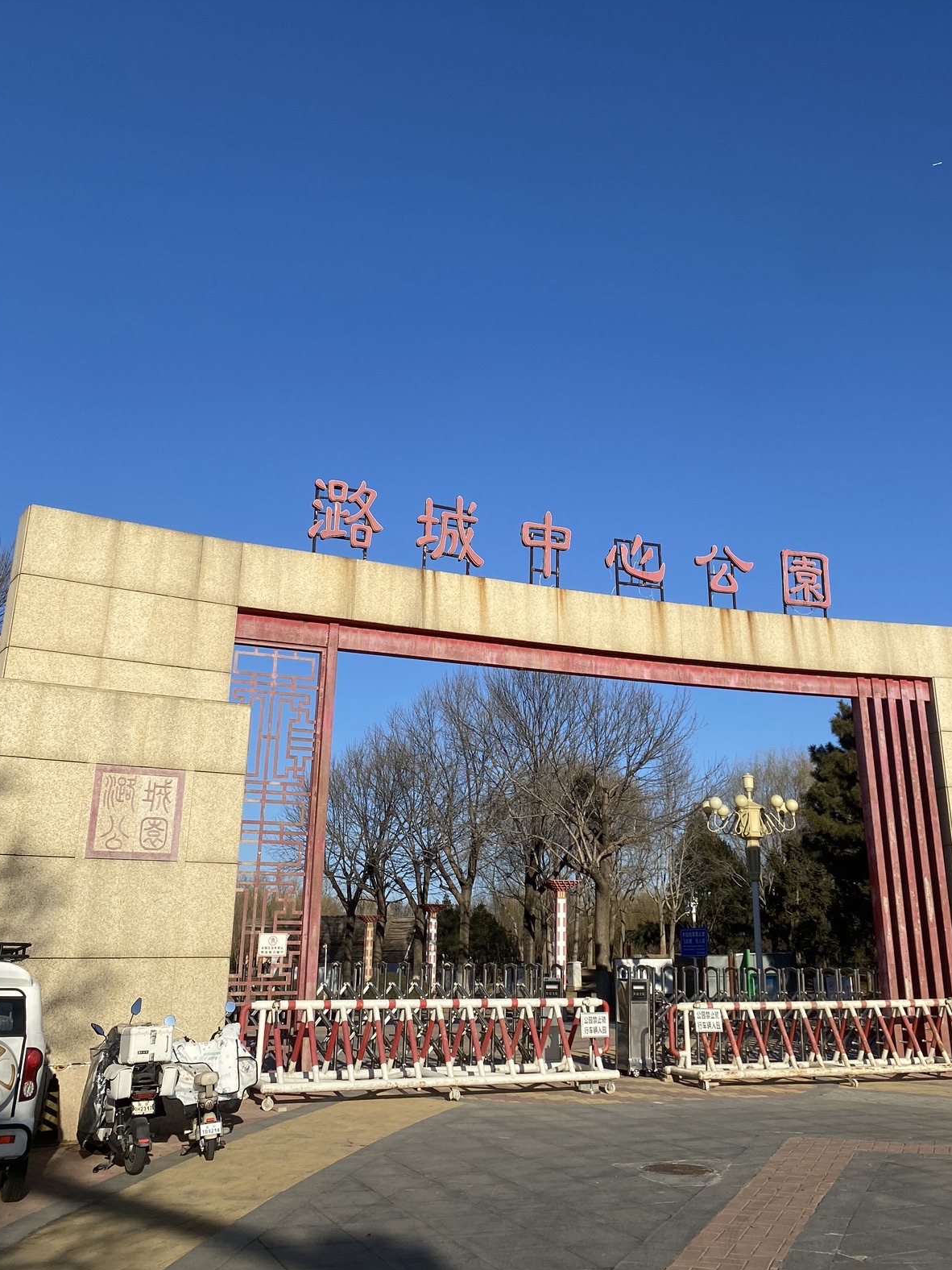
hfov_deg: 42.8
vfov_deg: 54.9
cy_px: 505
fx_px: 1210
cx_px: 568
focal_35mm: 33
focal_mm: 4.25
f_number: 1.8
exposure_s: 1/3205
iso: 32
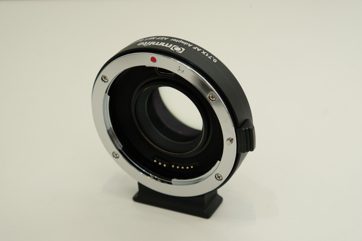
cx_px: 181
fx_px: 794
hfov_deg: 25.7
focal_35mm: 79
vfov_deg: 17.3
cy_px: 120
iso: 200
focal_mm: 52.7
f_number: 8
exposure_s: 1/125
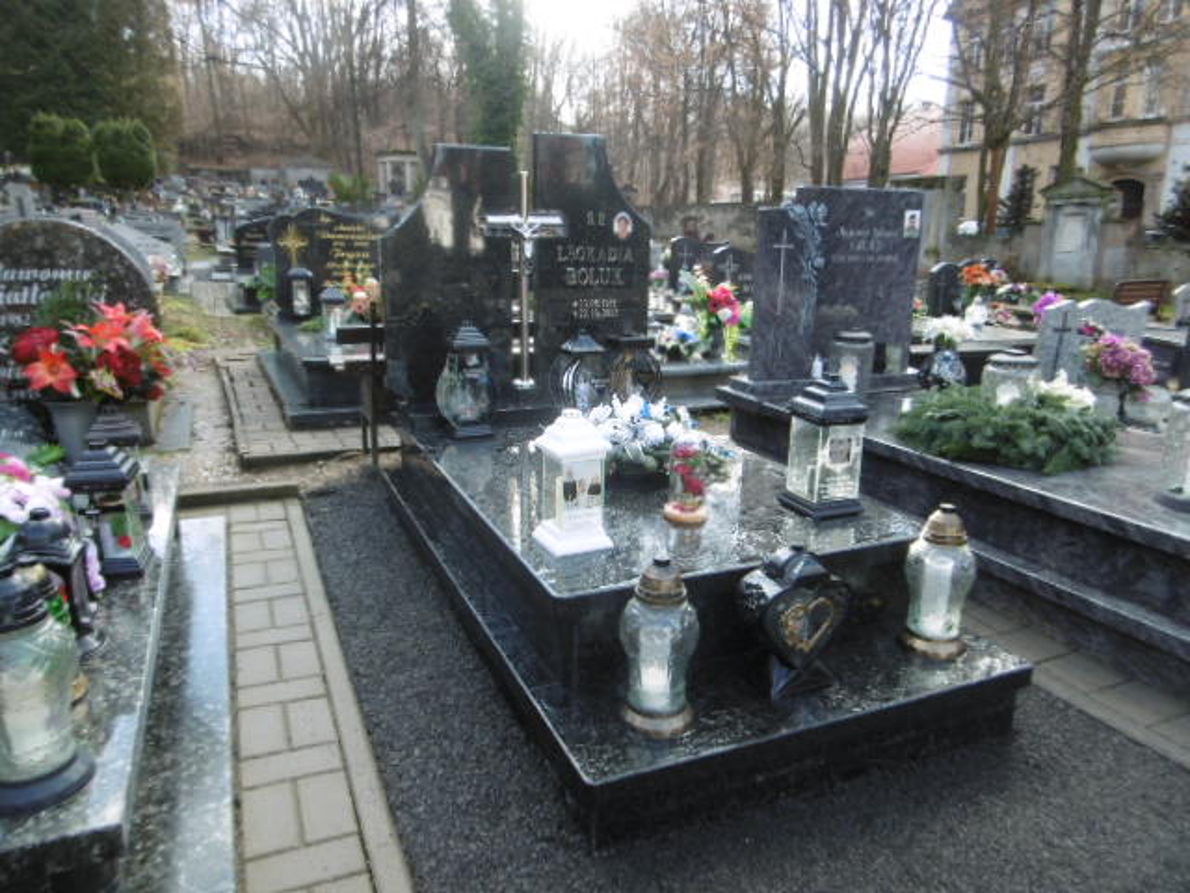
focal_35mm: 24
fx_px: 825
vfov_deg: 56.8
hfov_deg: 71.6
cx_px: 595
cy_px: 446
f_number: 3.1
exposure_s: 1/100
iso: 100
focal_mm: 4.3
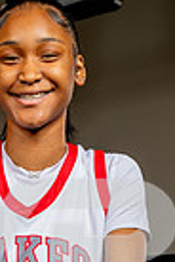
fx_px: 999
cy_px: 372
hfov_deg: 10.0
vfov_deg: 14.2
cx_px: 32
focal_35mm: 137
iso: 250
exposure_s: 1/400
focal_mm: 42
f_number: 8
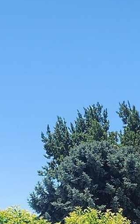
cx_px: -93
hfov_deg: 8.6
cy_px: 330
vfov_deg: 13.4
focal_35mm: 148
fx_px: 904
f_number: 1.8
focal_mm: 6.4
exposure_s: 1/989
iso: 12
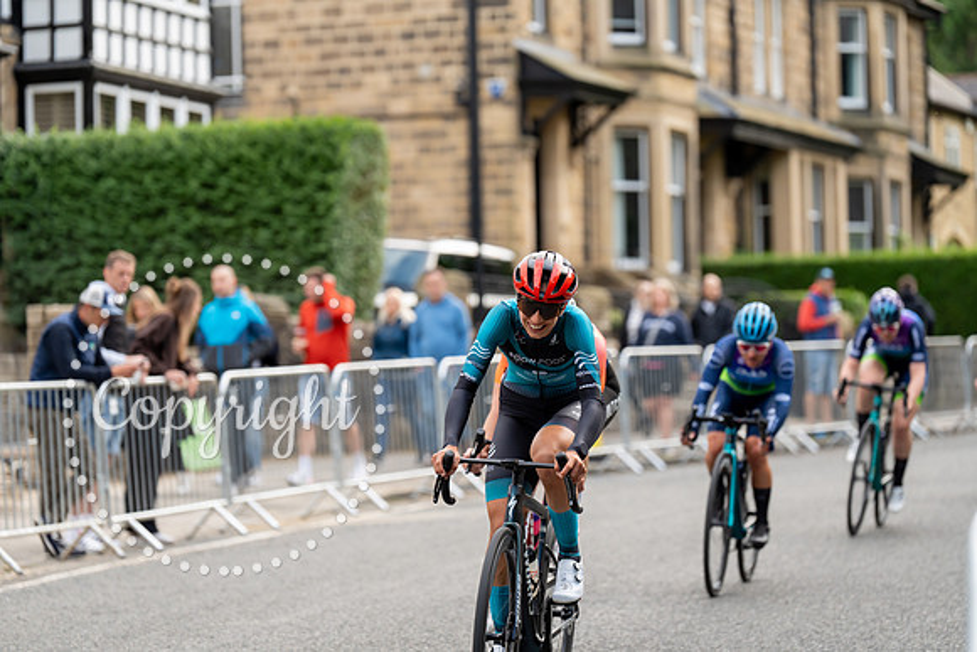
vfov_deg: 10.2
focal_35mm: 135
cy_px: 326
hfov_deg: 15.2
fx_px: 3664
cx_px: 488
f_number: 2.8
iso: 640
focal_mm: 135
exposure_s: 1/500
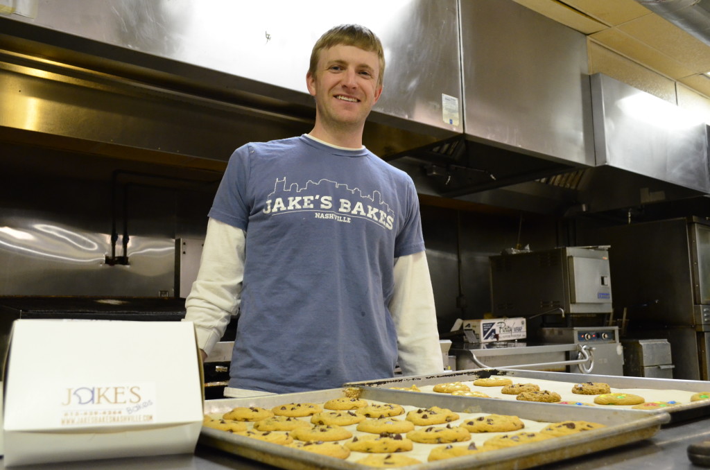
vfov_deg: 39.8
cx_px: 355
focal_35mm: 33
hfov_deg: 57.3
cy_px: 235
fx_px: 649
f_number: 5.6
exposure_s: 1/30
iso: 2800
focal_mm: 22
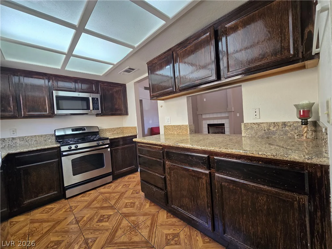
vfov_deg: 89.9
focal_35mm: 13
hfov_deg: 106.2
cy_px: 124
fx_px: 125
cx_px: 166
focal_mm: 2.2
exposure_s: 1/60
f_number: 2.2
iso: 160
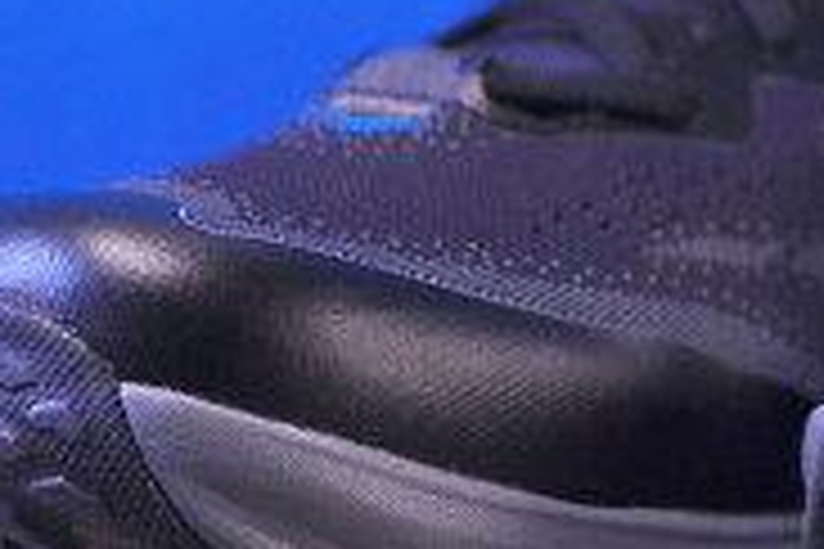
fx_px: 7507
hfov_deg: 6.2
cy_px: -155
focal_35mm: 328
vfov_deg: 4.2
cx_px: 1355
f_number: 2.2
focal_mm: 50
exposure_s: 1/320
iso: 250
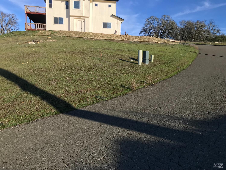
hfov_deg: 63.4
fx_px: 183
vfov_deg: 49.7
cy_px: 85
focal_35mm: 28
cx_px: 113
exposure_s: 1/1497
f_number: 1.8
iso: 20
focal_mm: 3.99
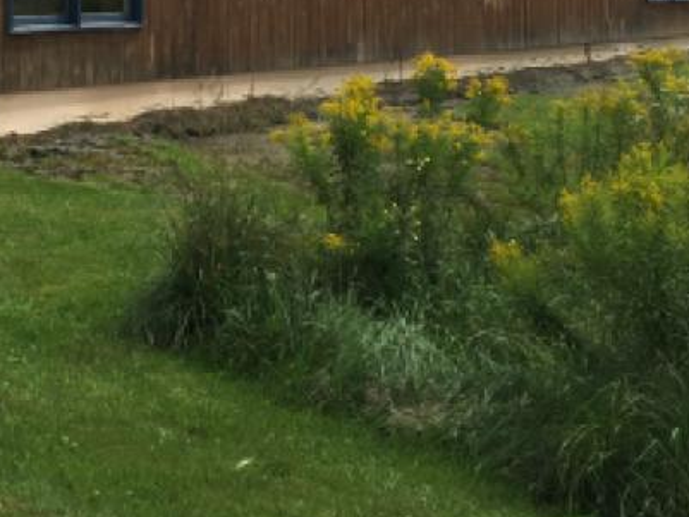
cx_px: 69
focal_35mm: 74
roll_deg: -1.0
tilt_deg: +2.0
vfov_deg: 18.9
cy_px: -94
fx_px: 1473
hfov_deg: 25.5
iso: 32
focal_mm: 4.15
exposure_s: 1/2326
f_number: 2.2
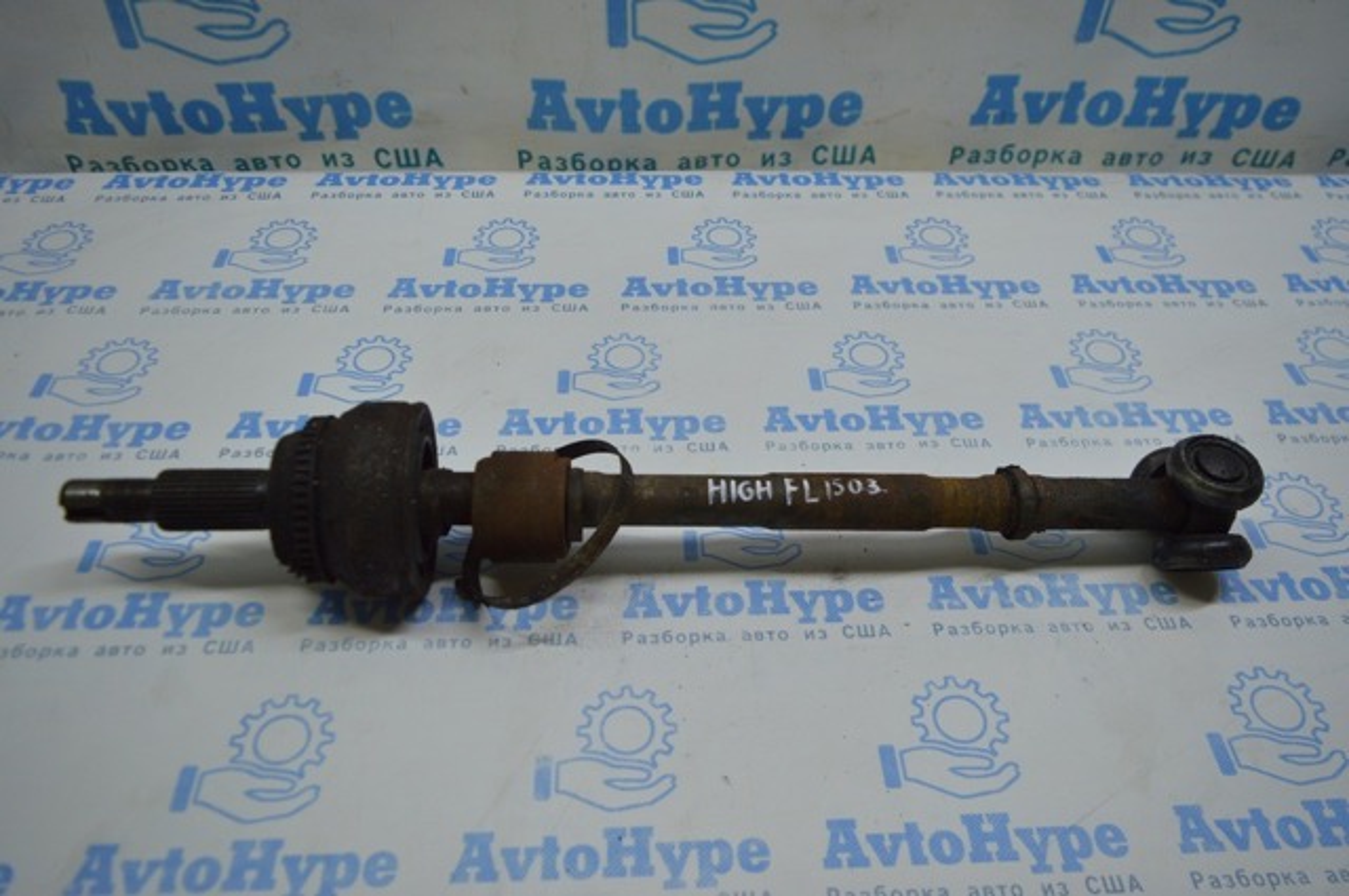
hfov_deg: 67.4
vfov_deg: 47.8
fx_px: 1010
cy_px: 448
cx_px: 674
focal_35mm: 27
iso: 400
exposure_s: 1/200
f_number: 3.5
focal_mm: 18
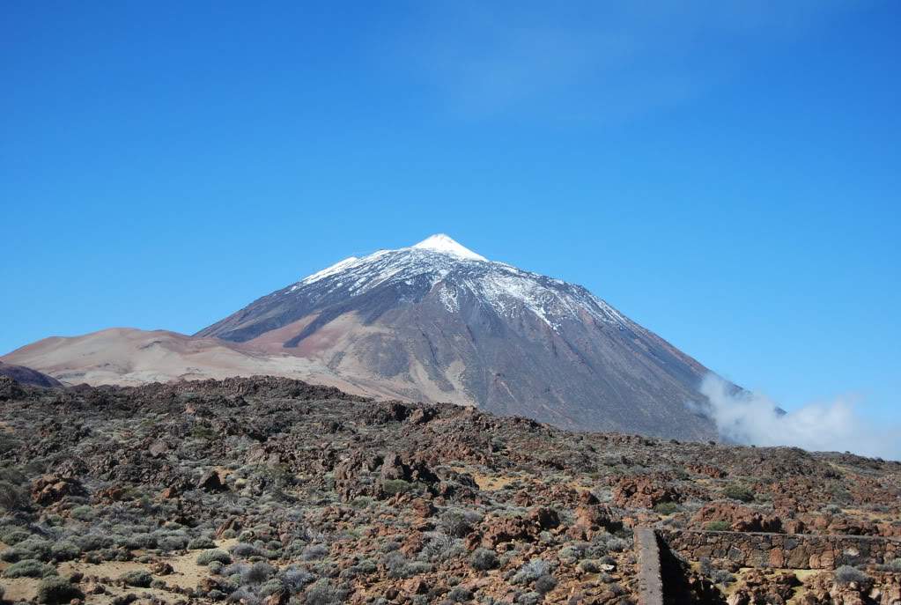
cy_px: 302
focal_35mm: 48
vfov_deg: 28.2
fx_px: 1204
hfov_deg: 41.0
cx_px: 450
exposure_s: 1/1000
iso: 140
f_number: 4.5
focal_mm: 32
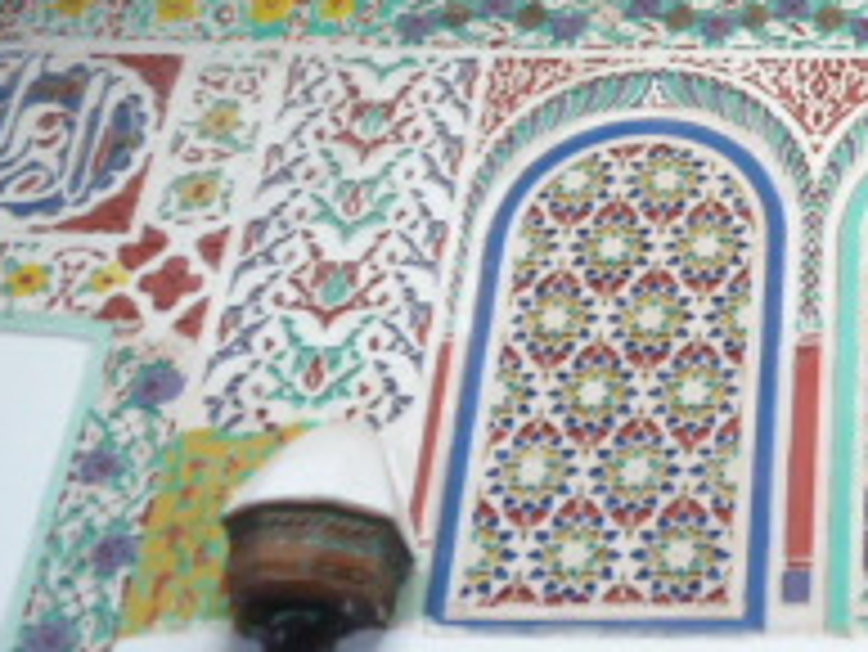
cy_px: -243
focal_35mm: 83
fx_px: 2083
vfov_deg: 16.6
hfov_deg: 21.9
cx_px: 1030
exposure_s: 1/30
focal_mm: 4.1
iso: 200
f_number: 3.3
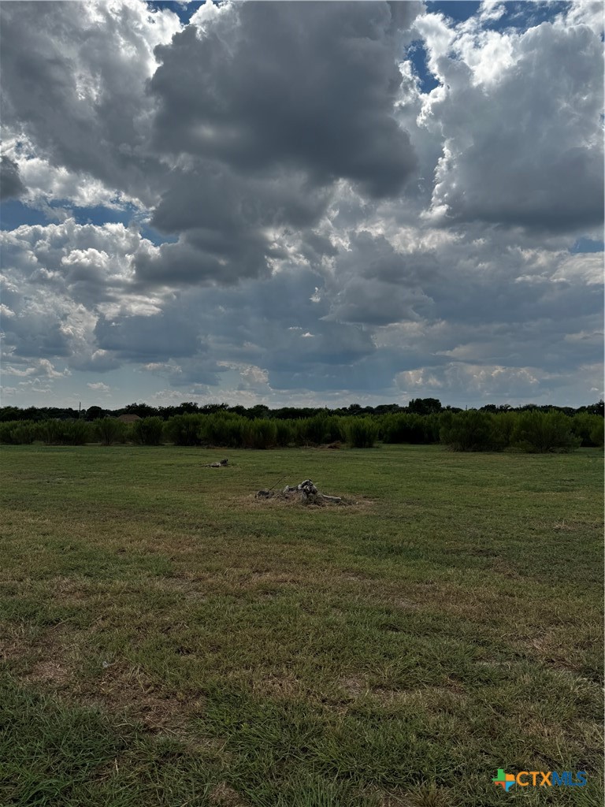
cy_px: 404
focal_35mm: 24
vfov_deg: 71.6
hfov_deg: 56.8
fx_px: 559
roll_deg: -0.9
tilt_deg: +3.9
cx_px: 302
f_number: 1.78
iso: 80
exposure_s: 1/9009
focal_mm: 6.76
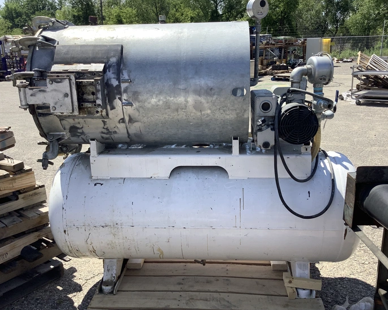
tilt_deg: -15.5
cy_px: 152
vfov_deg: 44.5
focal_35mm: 33
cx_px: 199
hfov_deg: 54.2
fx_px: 379
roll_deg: +1.8
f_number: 2.4
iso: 25
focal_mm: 3.3
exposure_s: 1/1148
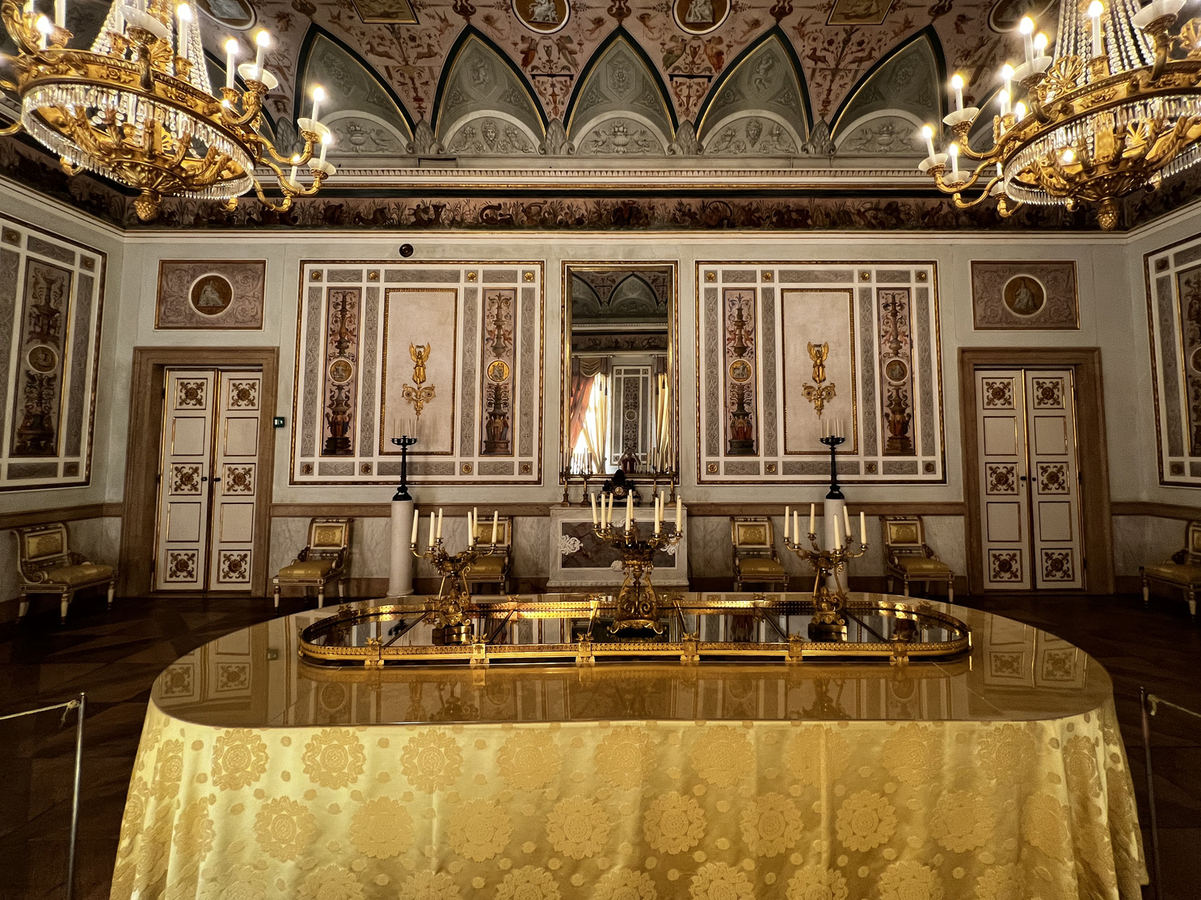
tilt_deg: +3.9
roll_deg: +0.5
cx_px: 640
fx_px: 486
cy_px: 419
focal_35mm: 14
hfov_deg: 101.9
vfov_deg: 85.5
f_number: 1.8
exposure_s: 1/50
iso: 250
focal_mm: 1.57
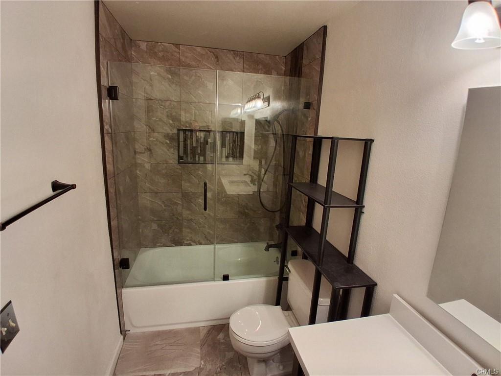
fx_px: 246
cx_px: 250
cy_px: 188
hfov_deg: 91.0
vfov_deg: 74.7
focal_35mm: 17
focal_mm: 1.4
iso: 160
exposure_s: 1/120
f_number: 2.2
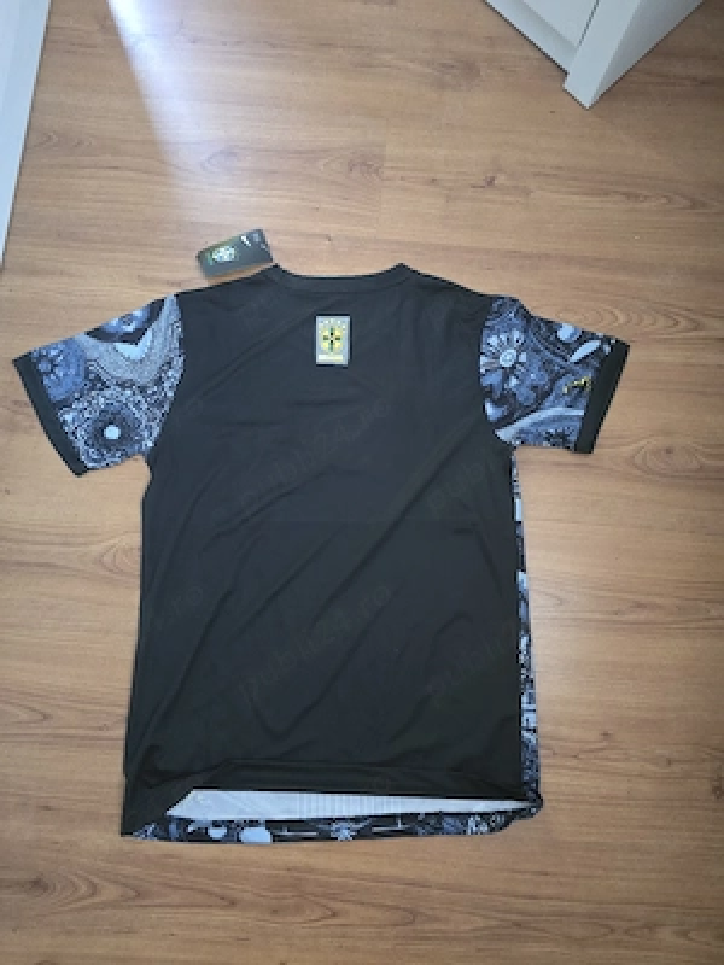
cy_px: 482
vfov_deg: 73.9
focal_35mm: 23
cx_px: 362
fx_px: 641
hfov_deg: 58.9
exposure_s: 1/24
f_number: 1.7
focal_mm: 6.3
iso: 1600
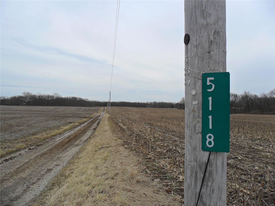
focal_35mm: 27
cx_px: 138
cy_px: 103
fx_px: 214
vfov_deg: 51.4
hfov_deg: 65.3
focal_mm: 4.9
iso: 100
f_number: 3.5
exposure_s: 1/1000
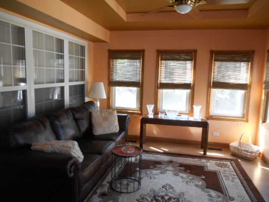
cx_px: 134
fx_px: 202
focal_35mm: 26
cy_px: 101
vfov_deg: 53.1
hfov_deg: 67.3
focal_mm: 4.7
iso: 280
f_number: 3.4
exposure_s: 1/30
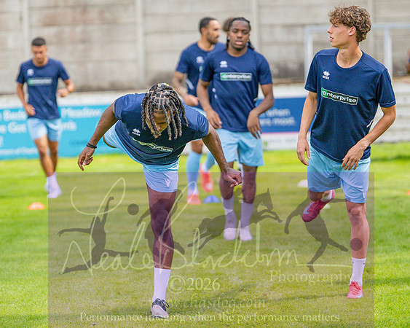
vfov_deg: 9.9
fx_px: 1893
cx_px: 153
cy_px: 166
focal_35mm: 156
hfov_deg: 12.4
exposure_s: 1/6400
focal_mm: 85
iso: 500
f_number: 1.6
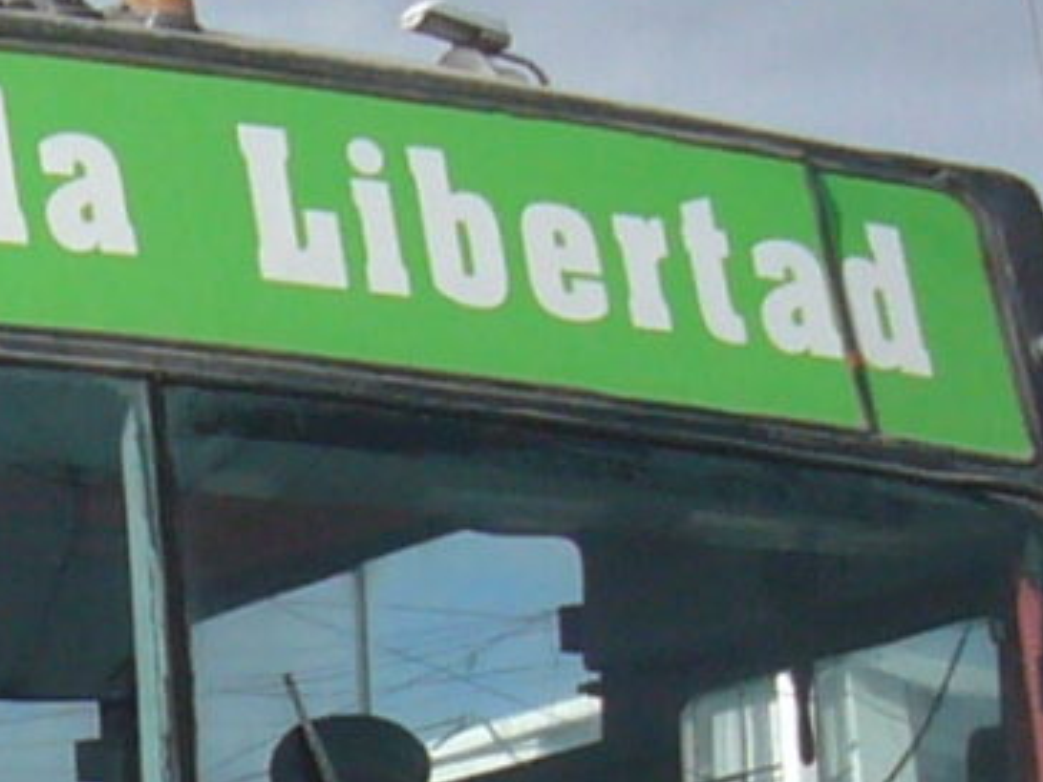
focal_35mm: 260
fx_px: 7834
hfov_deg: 7.5
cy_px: 1243
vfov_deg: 5.6
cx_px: -447
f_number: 6.3
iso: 80
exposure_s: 1/400
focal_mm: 6.1
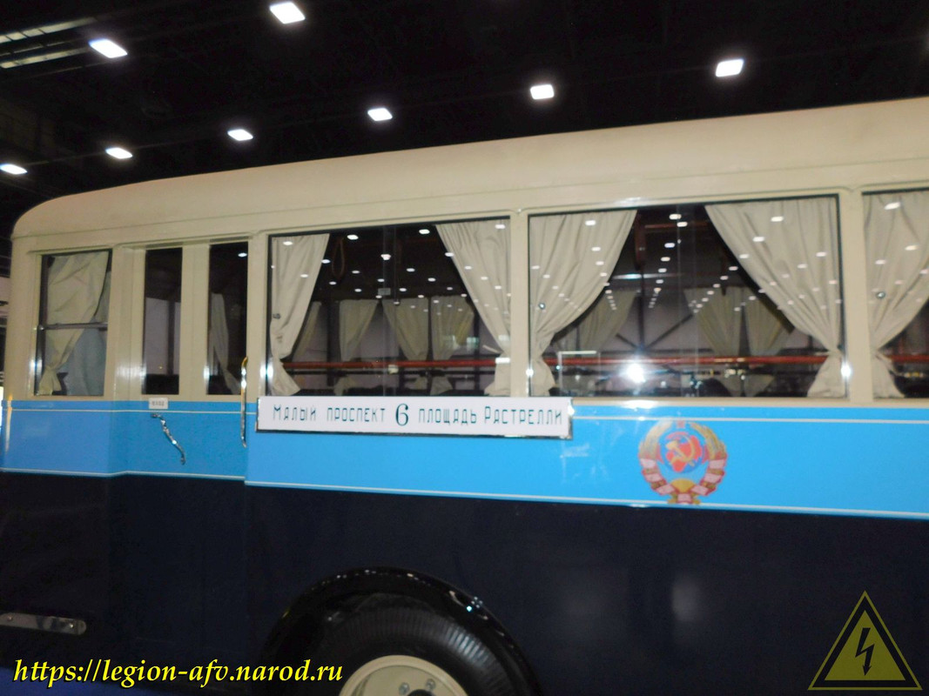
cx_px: 464
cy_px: 348
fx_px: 617
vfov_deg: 58.9
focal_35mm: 23
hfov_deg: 73.9
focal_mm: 4
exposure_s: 1/30
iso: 200
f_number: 3
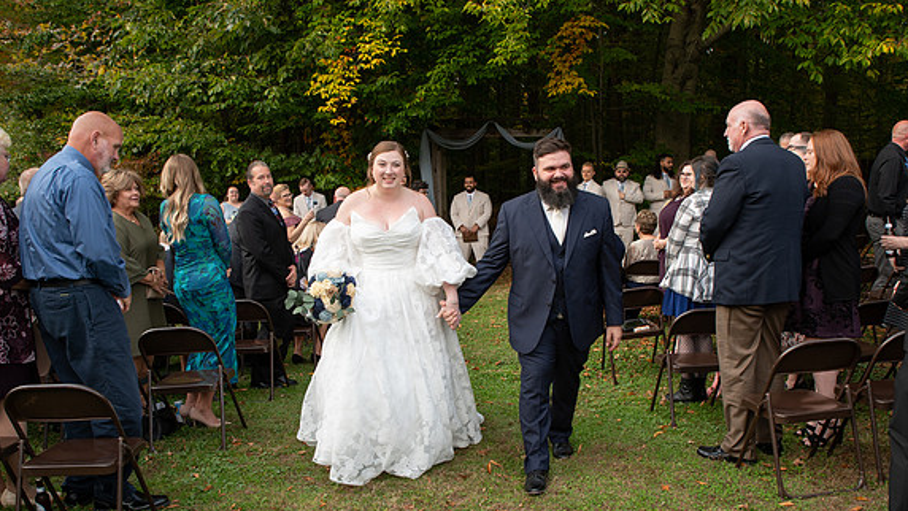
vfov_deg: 36.6
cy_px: 286
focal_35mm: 32
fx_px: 771
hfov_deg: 61.0
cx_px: 476
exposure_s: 1/200
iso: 400
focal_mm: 24
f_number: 6.3
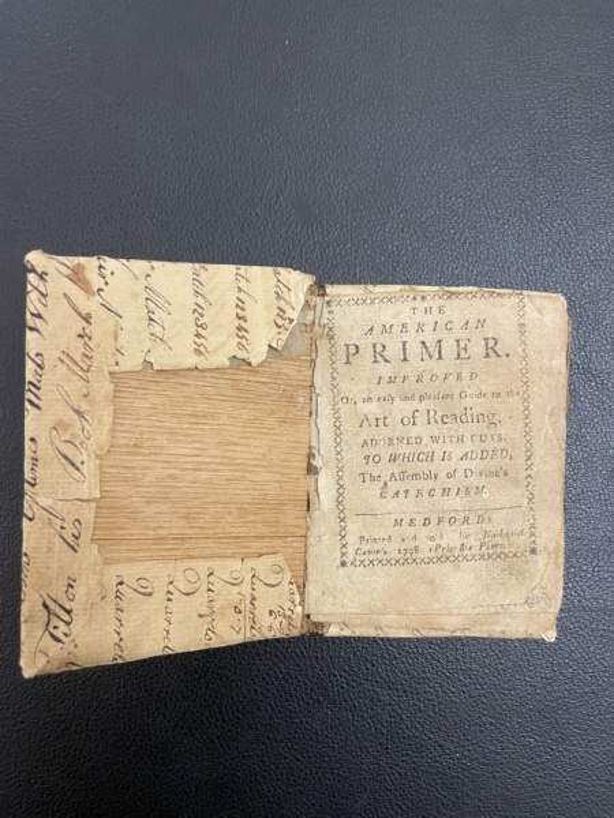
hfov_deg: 53.1
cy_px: 409
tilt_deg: -88.8
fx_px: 615
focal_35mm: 26
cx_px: 307
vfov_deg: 67.3
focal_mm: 4.2
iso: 320
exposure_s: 1/60
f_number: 1.6
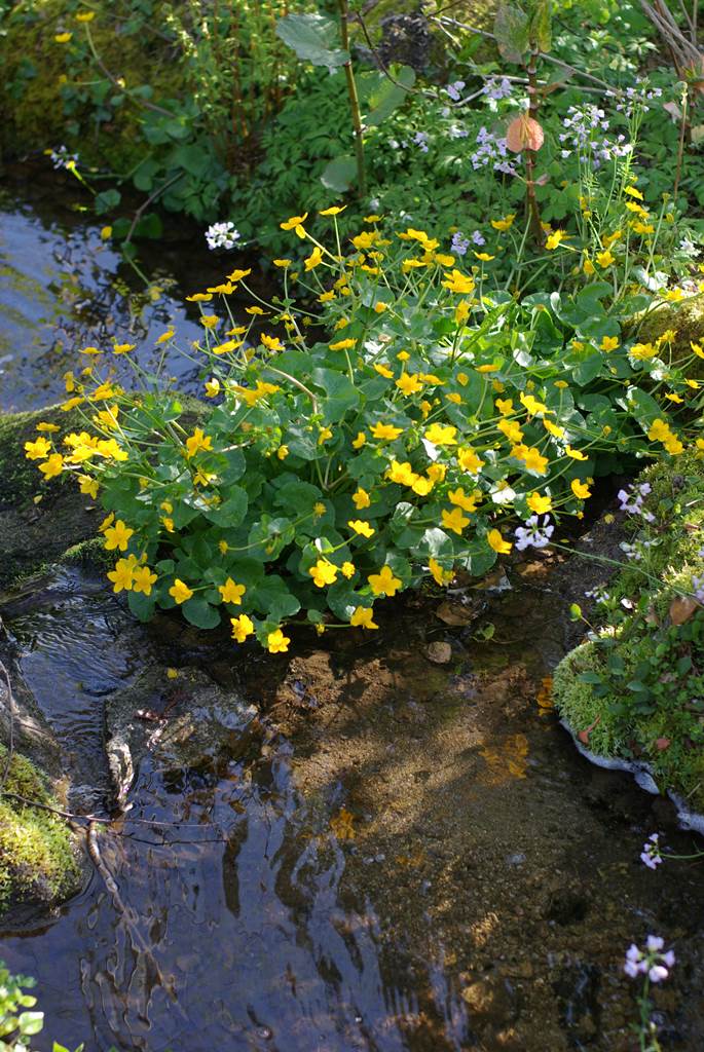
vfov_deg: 27.0
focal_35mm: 75
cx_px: 352
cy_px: 526
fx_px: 2195
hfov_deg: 18.2
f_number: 2.8
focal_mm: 50
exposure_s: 1/125
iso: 100
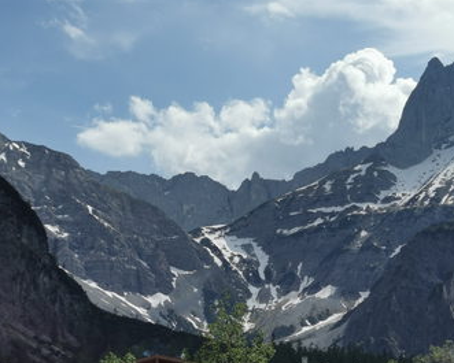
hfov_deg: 22.9
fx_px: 1116
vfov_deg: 18.4
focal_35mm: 83
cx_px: 318
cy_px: 270
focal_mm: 5.56
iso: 50
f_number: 1.6
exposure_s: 1/7752
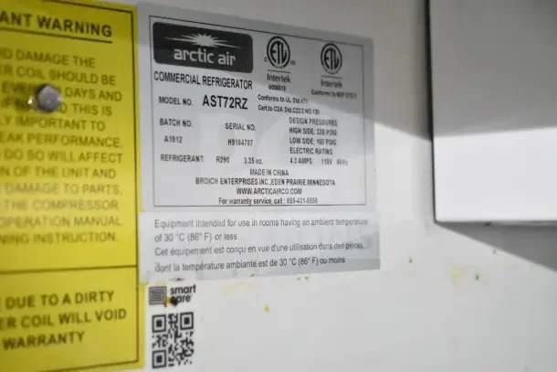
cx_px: 278
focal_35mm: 68
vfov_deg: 20.2
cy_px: 186
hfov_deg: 29.9
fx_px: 1045
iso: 25600
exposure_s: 1/40
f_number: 5
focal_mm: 45
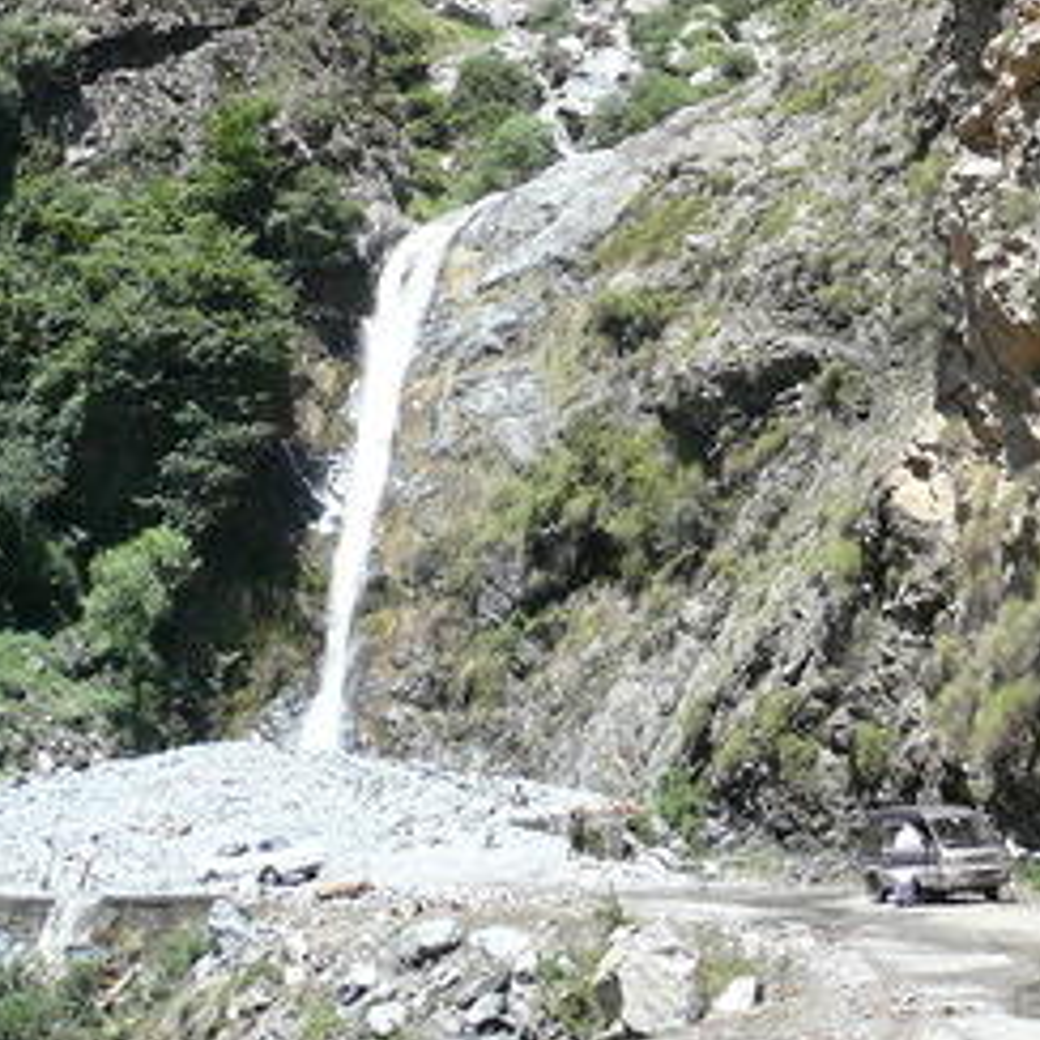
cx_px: 597
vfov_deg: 25.3
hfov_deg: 26.5
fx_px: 2209
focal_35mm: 65
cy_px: 30
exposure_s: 1/800
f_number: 2.8
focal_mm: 4.6
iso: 100
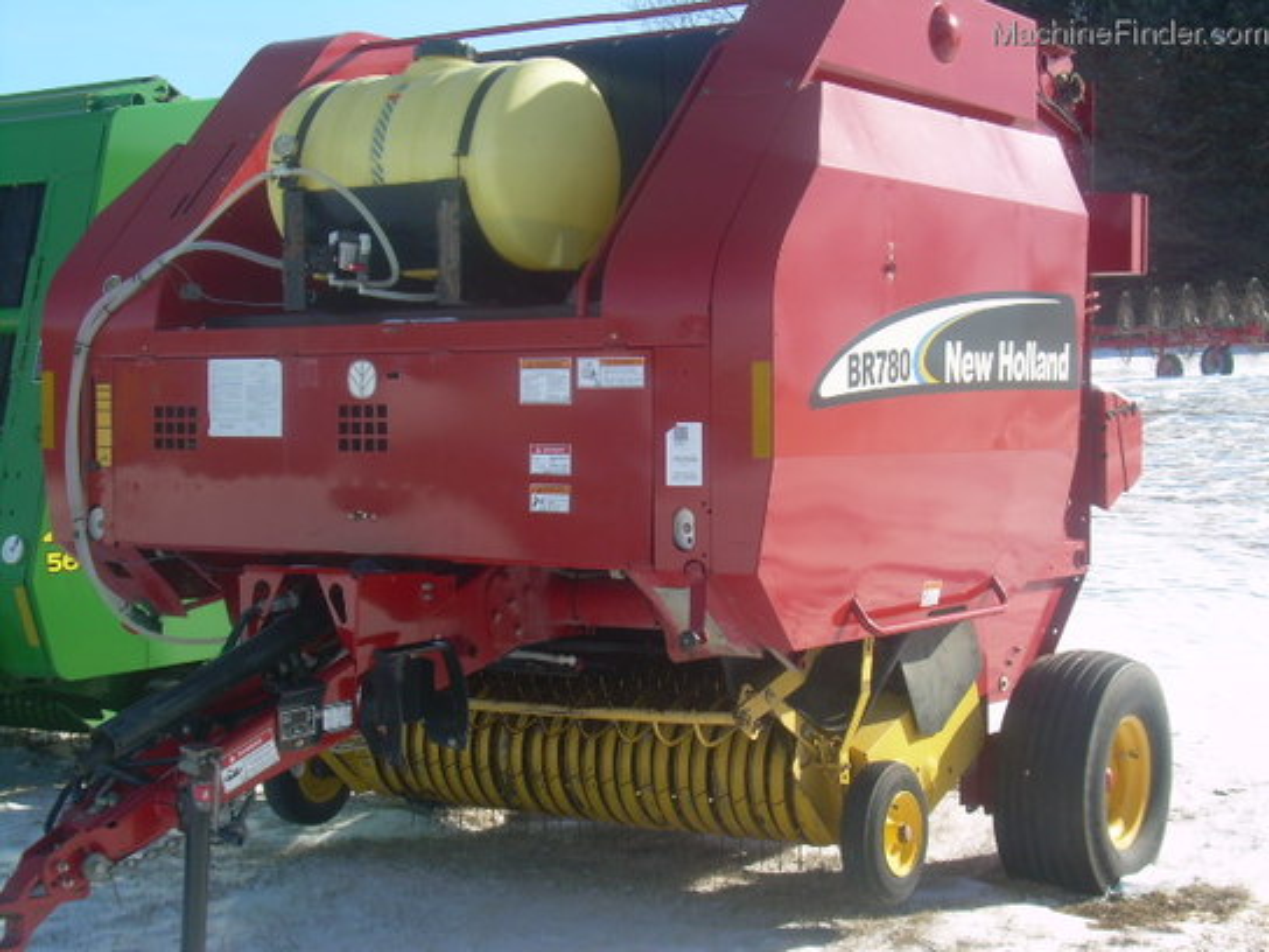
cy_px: 476
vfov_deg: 24.0
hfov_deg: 31.7
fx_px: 2236
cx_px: 634
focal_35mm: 61
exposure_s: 1/229
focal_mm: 10.3
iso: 50
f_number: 5.7
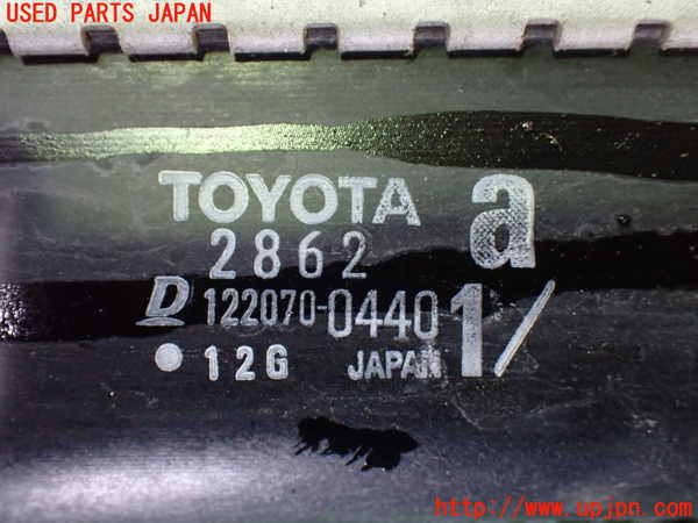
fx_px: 887
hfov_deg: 42.9
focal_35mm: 44
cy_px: 262
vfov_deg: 32.9
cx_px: 349
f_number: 2.9
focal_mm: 7.84
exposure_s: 1/40
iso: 1000
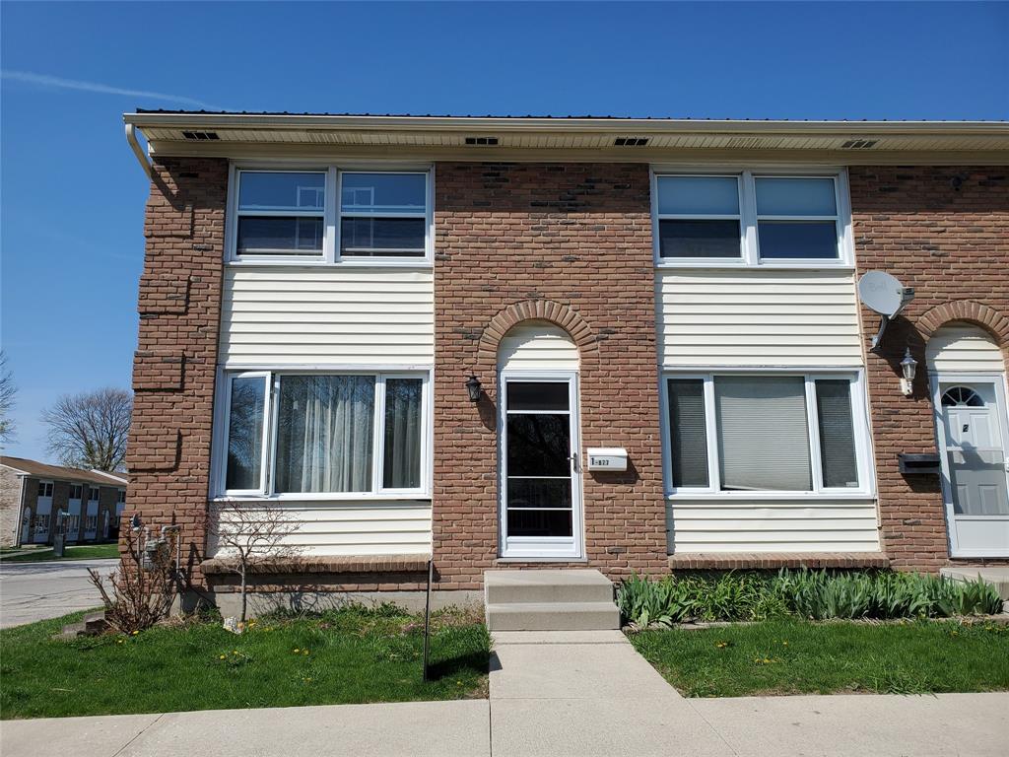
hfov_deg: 67.3
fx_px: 758
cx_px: 504
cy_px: 378
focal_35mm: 26
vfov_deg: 53.1
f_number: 2.4
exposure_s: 1/2417
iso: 50
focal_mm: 4.3
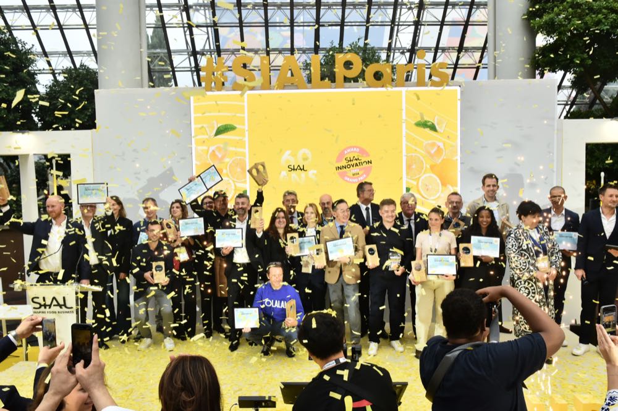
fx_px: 497
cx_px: 309
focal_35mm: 29
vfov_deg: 44.9
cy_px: 206
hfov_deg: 63.7
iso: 2000
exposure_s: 1/250
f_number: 11
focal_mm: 29
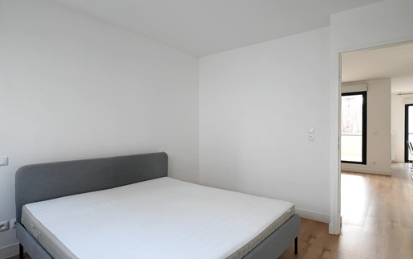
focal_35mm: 19
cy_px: 123
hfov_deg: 87.3
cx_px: 239
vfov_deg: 62.2
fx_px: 214
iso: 200
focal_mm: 16
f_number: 11
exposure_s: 1/6
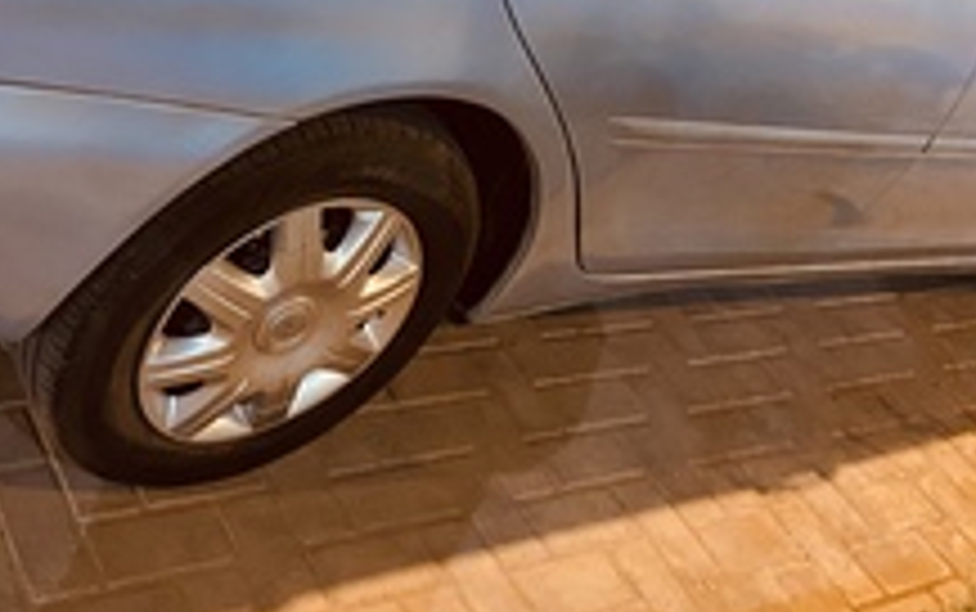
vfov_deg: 20.8
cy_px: -133
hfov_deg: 34.8
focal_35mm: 58
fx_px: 1544
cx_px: 349
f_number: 1.8
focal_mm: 4.25
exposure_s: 1/25
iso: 500
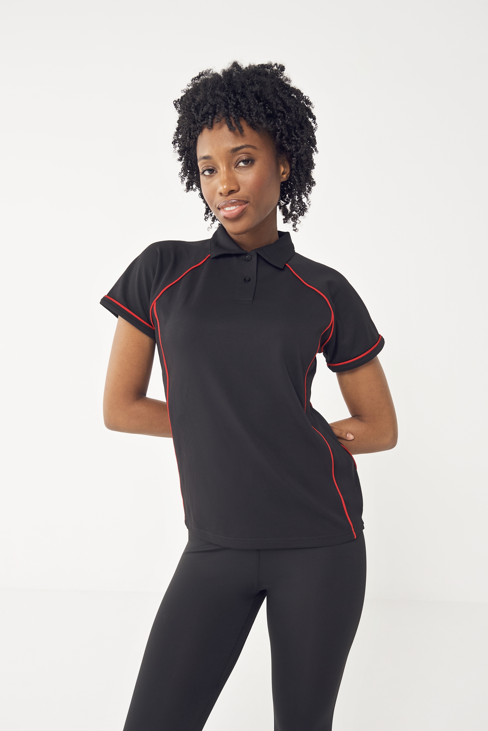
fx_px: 671
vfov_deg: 57.2
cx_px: 245
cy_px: 375
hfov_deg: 40.0
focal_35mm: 33
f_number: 8
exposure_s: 1/200
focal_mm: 32
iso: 320
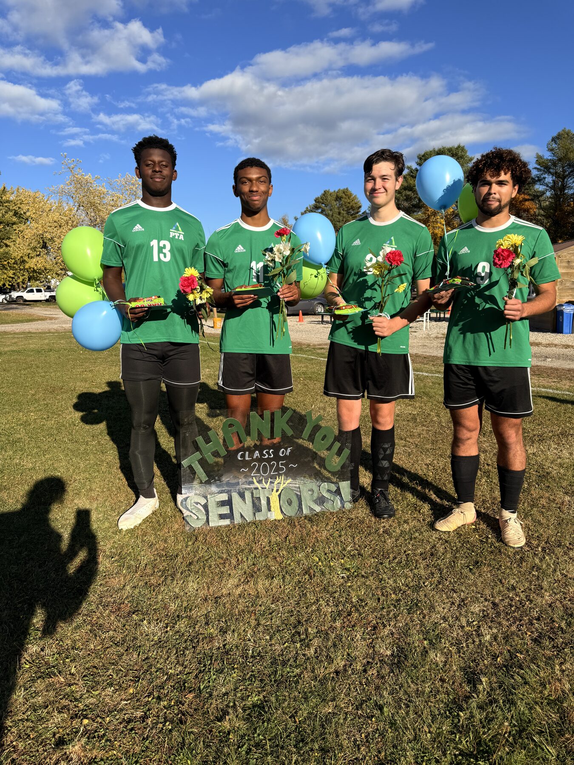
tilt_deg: -8.0
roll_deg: +1.8
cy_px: 382
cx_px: 287
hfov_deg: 56.8
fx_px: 531
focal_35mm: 24
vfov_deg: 71.6
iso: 80
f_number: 1.78
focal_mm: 6.76
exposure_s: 1/4405
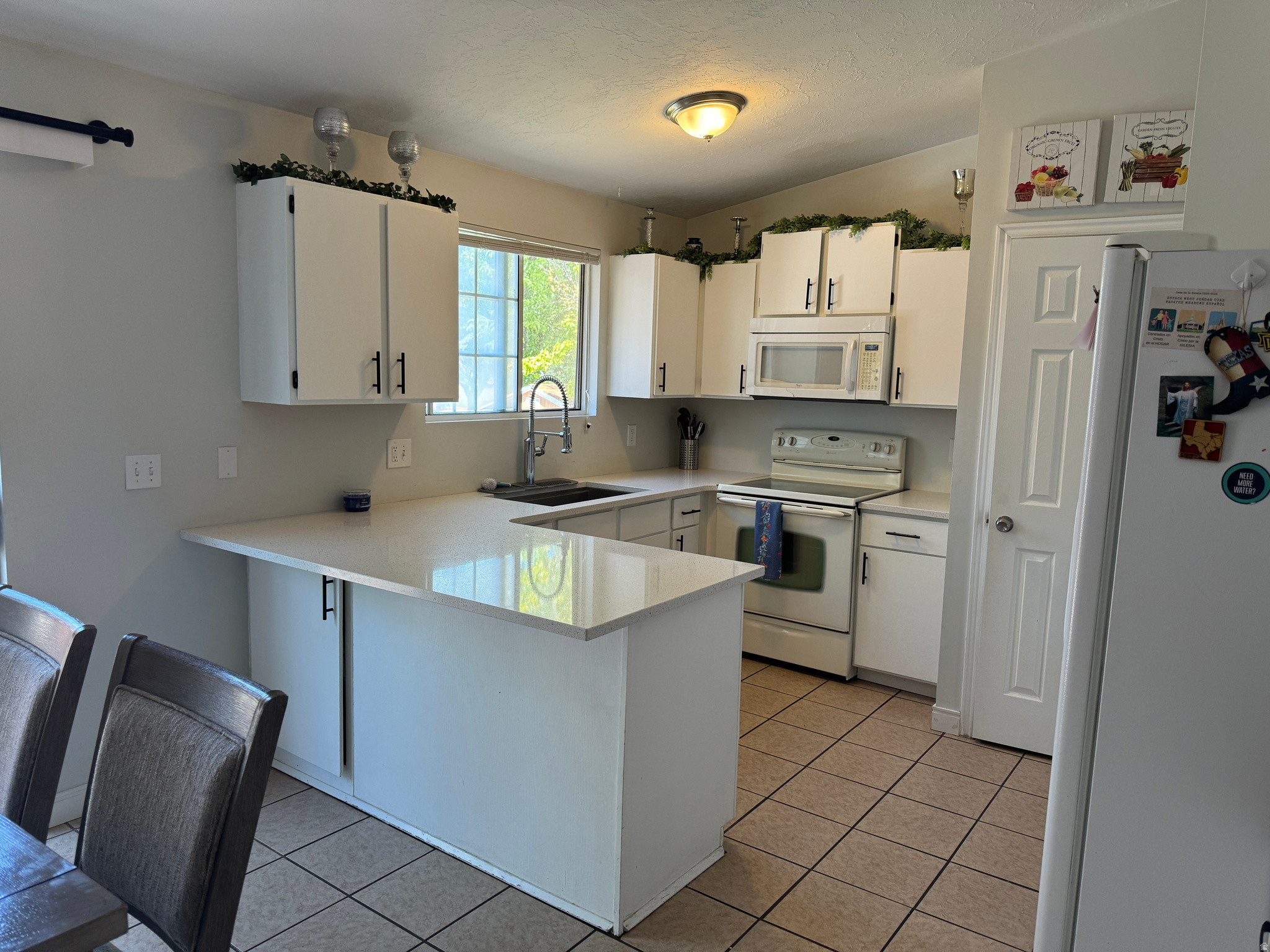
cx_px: 635
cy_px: 476
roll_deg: -1.6
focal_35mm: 24
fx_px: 881
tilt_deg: -9.1
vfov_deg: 56.8
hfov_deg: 71.6
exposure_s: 1/120
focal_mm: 6.76
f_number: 1.78
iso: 125
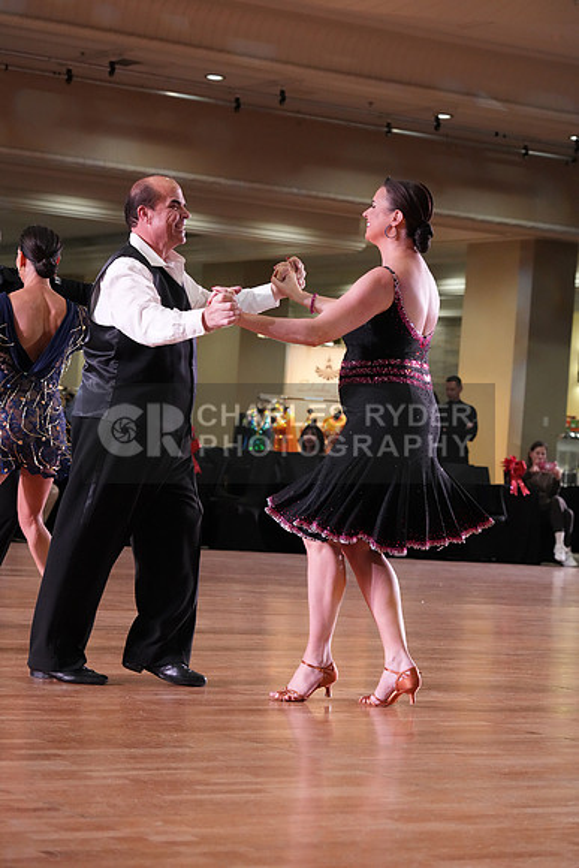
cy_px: 434
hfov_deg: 14.4
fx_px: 2290
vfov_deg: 21.5
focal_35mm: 95
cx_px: 290
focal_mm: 95
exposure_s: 1/320
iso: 5000
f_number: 5.6
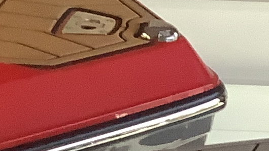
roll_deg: -2.4
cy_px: 554
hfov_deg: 9.1
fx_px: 1483
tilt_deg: -39.4
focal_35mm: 208
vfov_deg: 5.3
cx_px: 682
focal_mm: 3.3
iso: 200
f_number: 2.4
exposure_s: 1/60
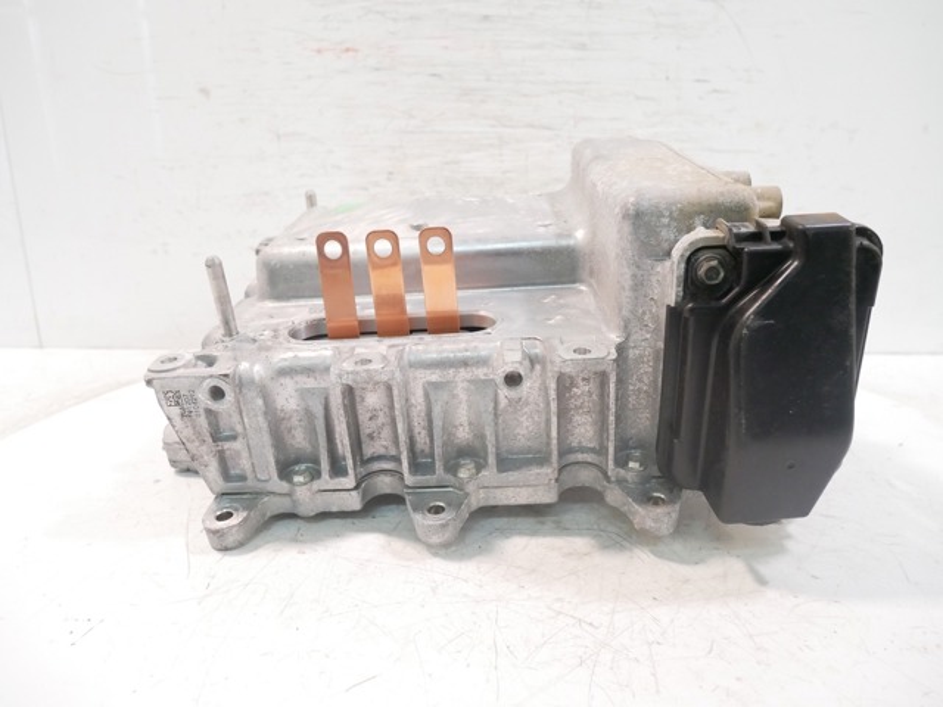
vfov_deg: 56.8
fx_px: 654
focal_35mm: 24
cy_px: 354
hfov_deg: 71.6
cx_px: 472
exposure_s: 1/125
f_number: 3.5
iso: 2500
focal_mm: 12
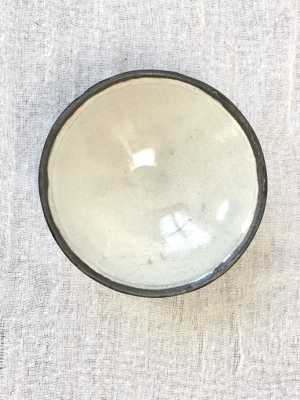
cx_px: 150
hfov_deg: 28.0
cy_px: 200
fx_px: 601
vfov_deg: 36.8
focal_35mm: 52
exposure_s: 1/122
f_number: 2.4
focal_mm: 6
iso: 64
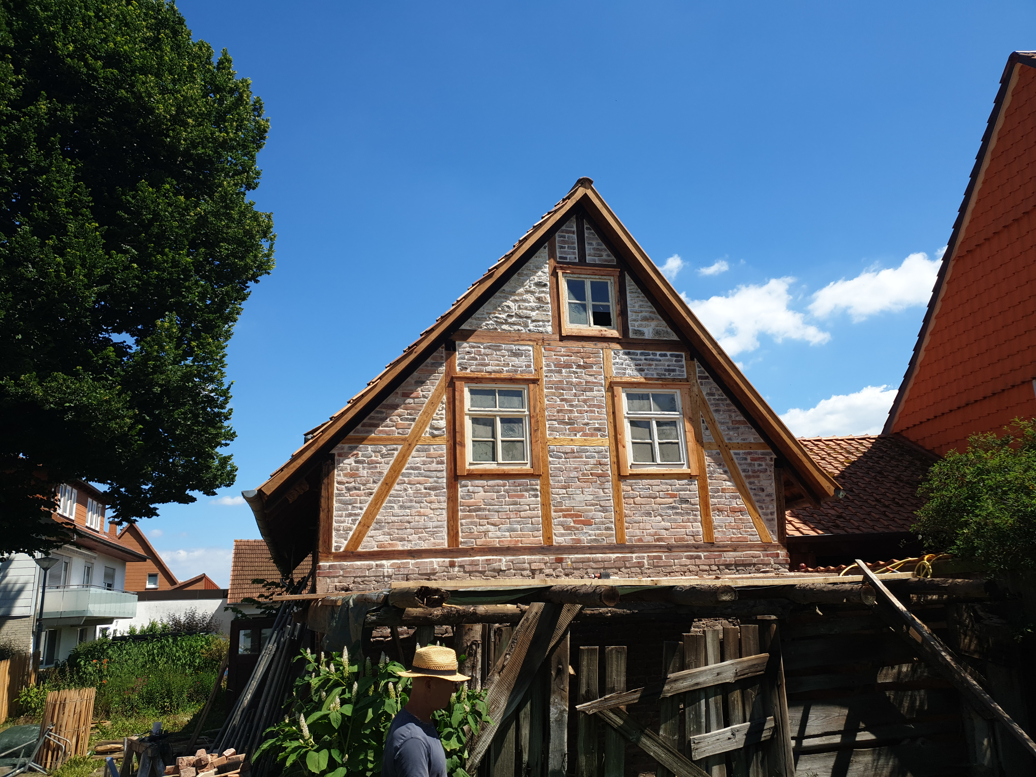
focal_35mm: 26
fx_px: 778
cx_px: 518
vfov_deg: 53.1
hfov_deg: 67.3
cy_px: 388
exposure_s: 1/2703
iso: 40
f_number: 1.5
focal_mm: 4.3
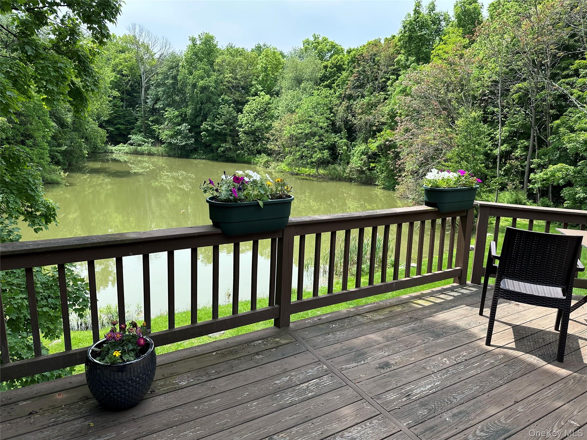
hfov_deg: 71.6
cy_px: 220
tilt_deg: -11.5
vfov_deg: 56.8
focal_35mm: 24
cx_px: 294
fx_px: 407
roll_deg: -2.2
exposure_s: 1/1212
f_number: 1.78
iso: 80
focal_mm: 6.86
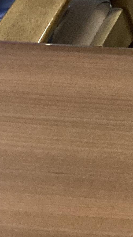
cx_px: 418
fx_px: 784
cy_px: -14
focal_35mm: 125
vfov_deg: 16.7
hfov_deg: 8.1
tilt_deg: -37.5
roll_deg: -1.7
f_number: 2.4
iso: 125
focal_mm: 3.3
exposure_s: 1/50
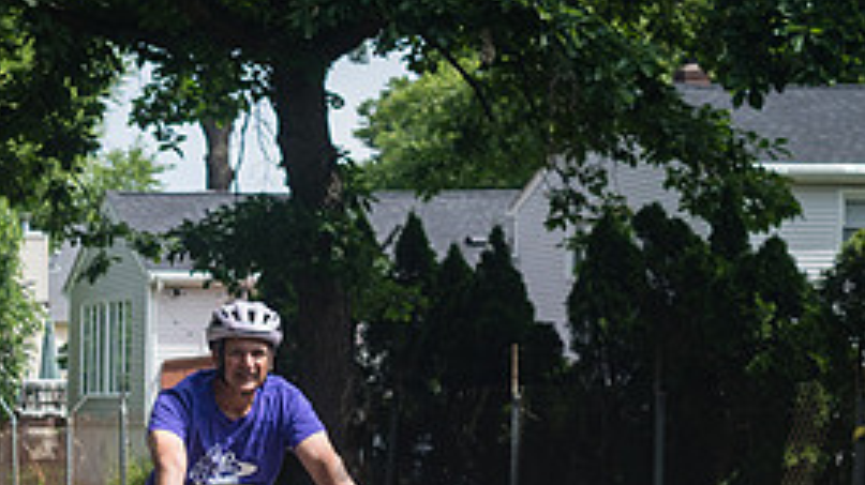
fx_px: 2797
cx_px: -381
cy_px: 595
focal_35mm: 122
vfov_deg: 9.8
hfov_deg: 16.3
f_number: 4
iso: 200
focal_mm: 35
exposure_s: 1/1000
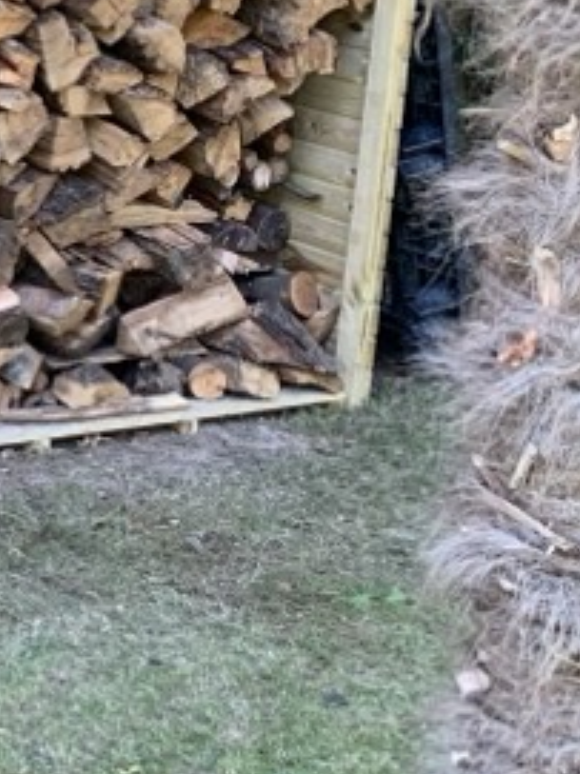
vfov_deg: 20.3
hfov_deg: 12.2
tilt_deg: -14.0
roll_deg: +0.9
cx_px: -823
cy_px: 186
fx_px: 2146
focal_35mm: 96
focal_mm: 4.25
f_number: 1.8
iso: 100
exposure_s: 1/107
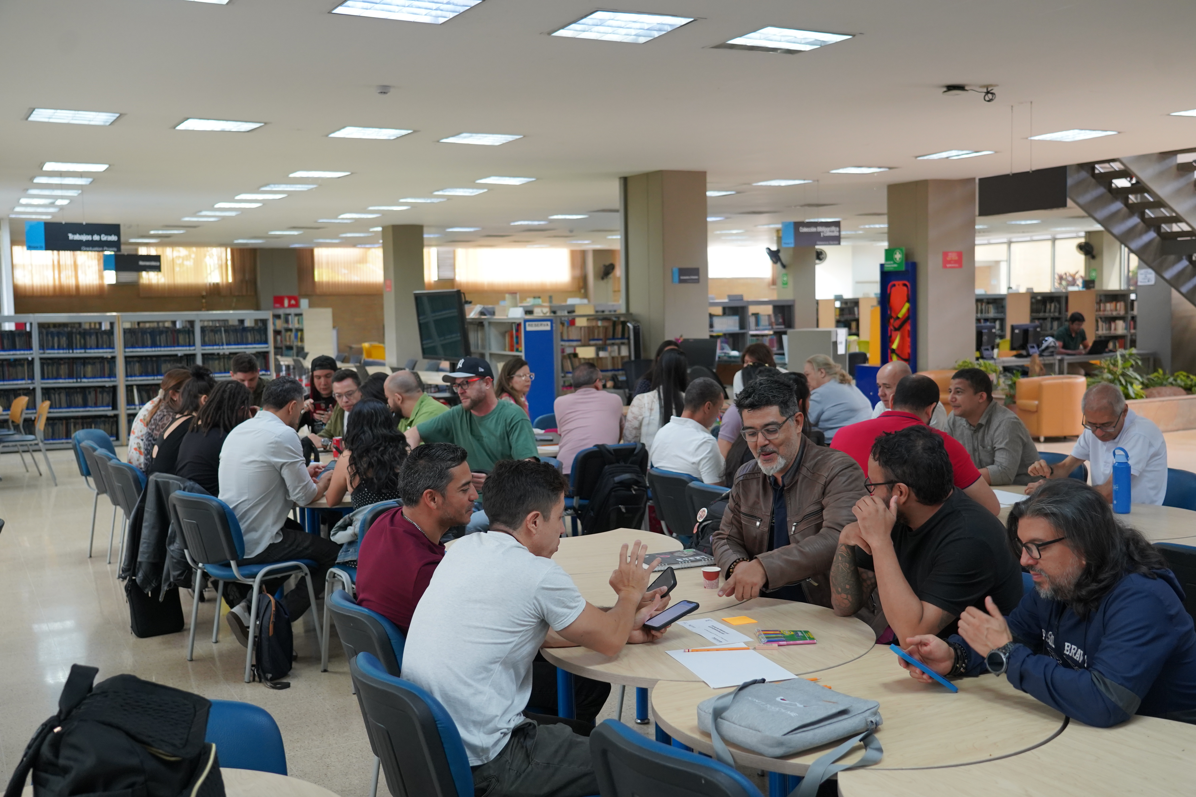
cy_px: 398
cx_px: 598
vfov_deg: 36.9
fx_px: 1196
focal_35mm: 36
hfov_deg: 53.1
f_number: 4
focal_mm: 36
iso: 2000
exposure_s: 1/160
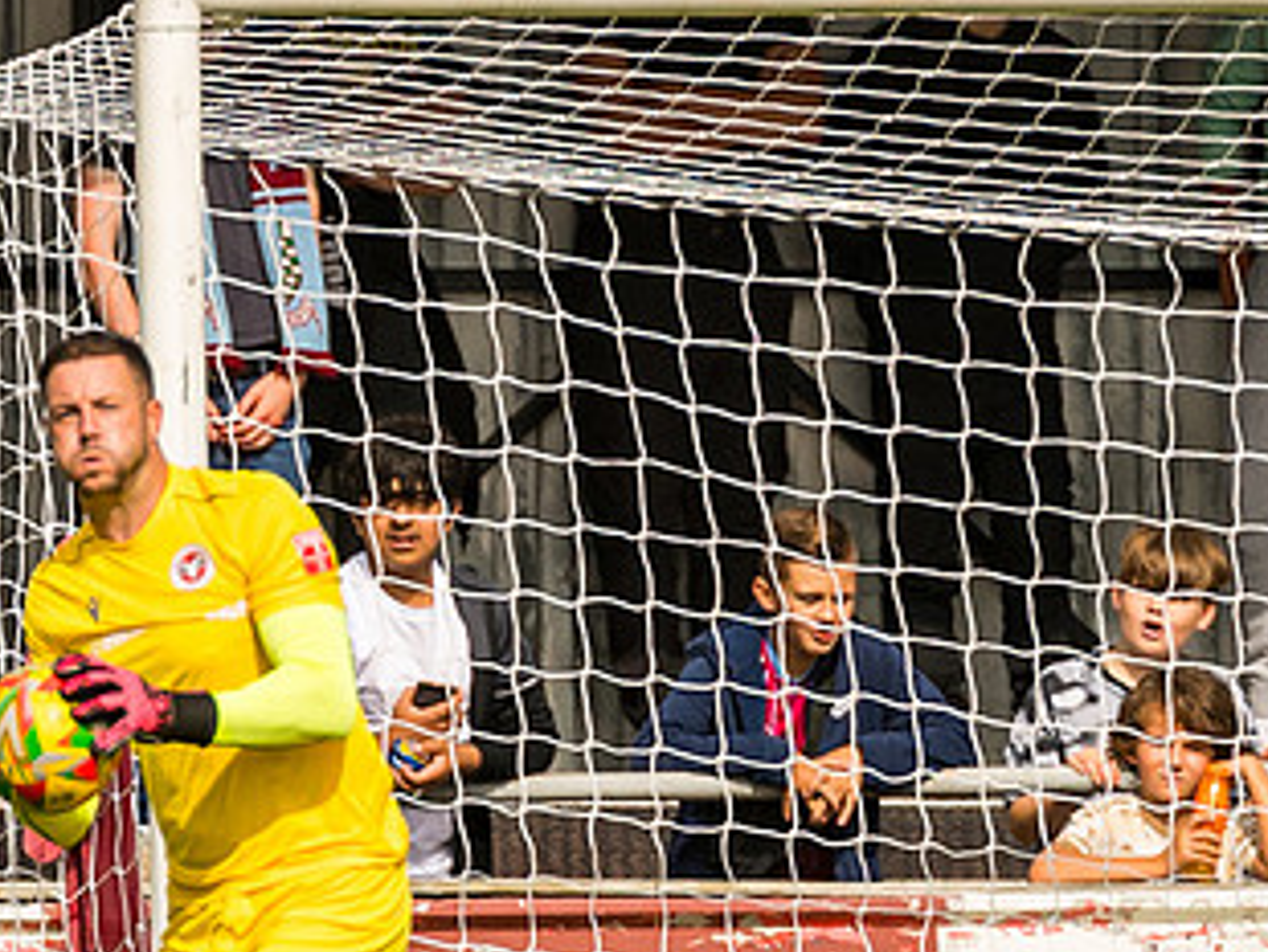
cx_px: -163
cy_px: 1097
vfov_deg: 0.9
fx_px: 58617
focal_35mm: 1599
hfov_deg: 1.2
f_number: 4
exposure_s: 1/8000
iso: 640
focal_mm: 300
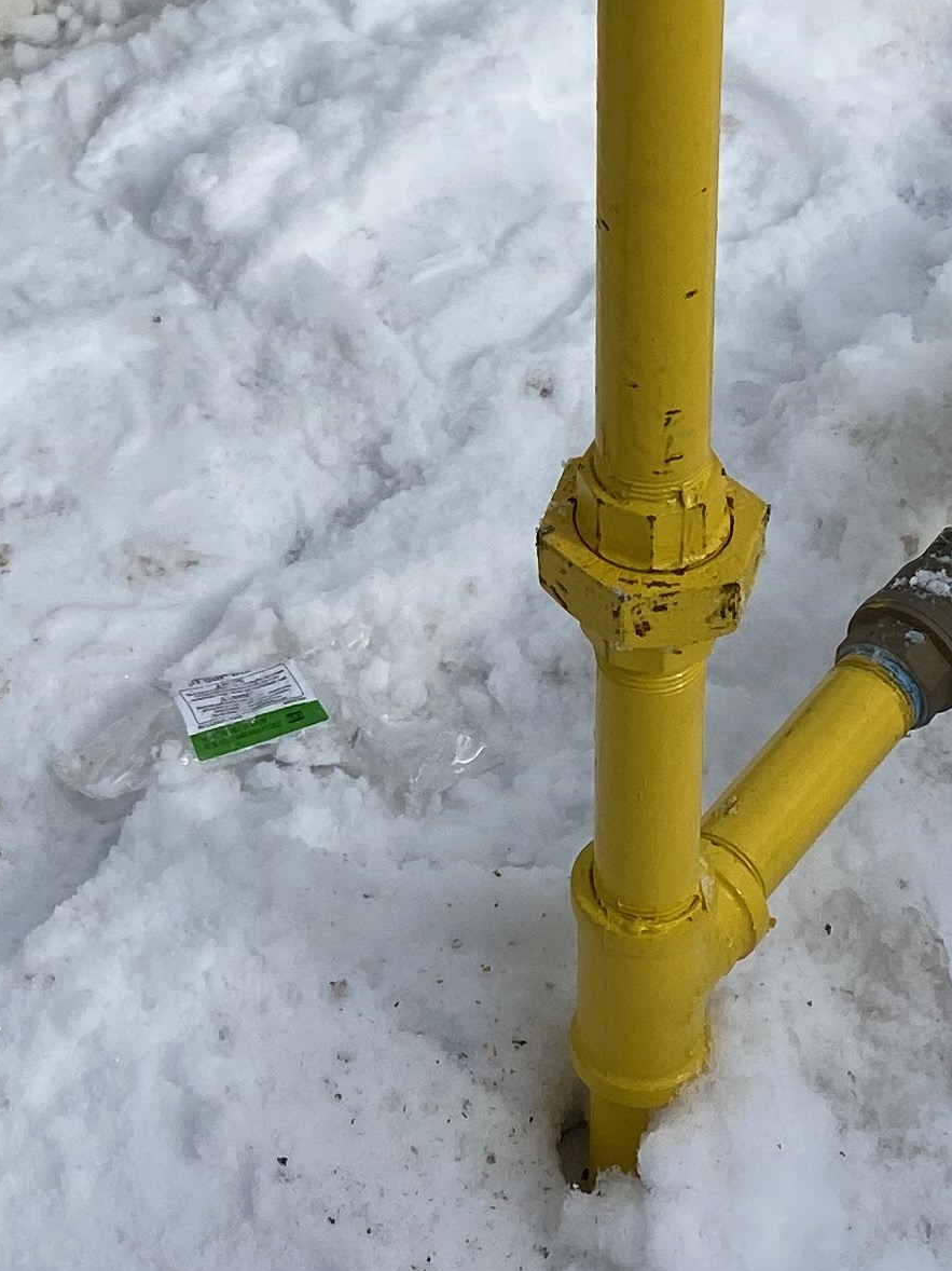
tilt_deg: -33.9
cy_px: 58
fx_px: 3265
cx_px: 176
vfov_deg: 21.4
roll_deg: +2.7
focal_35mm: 89
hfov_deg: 16.5
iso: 32
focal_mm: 4.25
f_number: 1.8
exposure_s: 1/7692
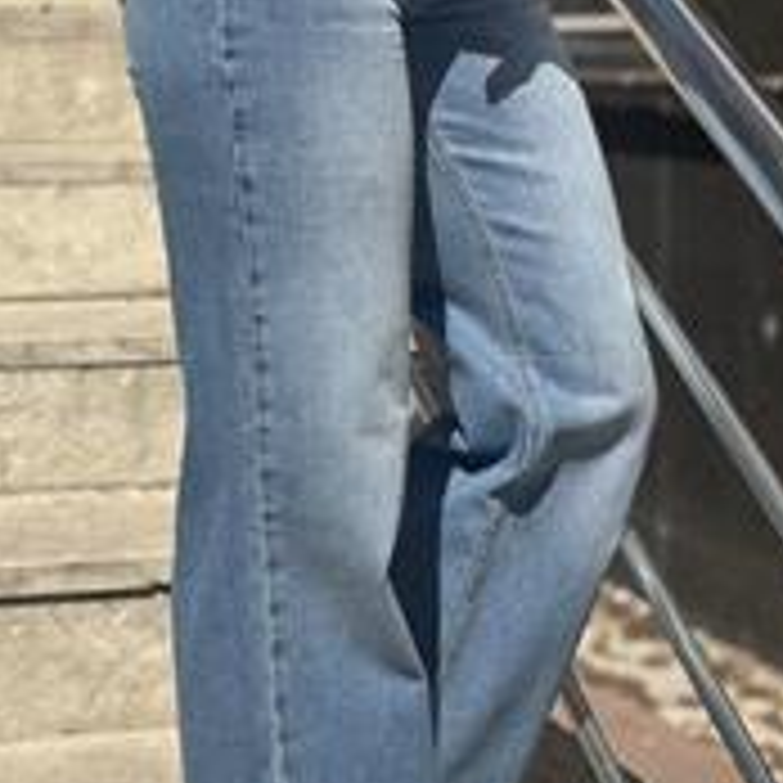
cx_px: 392
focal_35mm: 101
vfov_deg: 17.2
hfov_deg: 17.2
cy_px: 344
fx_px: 2585
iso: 100
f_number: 1.78
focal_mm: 6.86
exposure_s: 1/8929
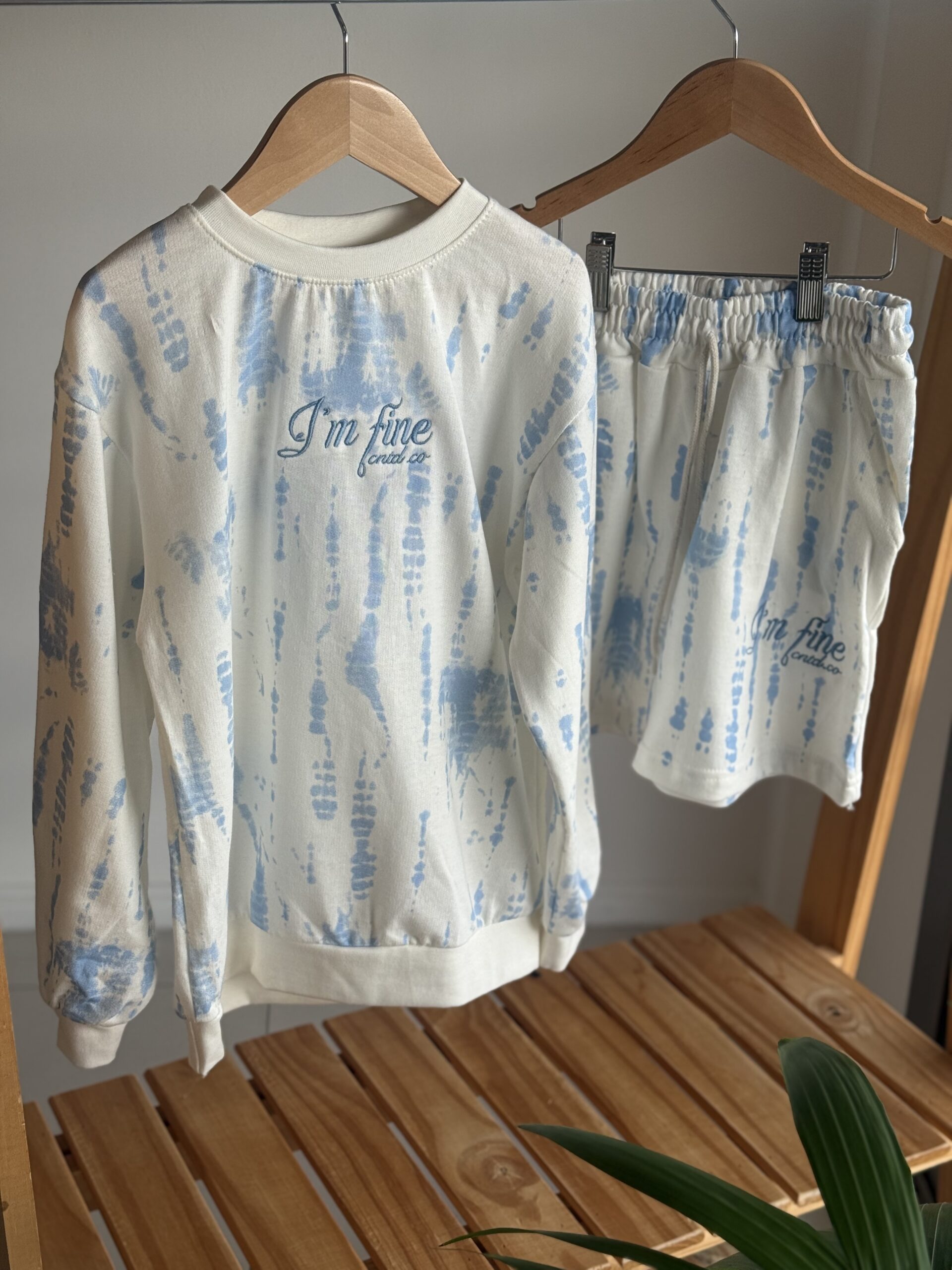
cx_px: 476
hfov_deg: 30.3
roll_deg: -2.5
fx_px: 1760
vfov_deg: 39.7
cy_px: 635
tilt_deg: -23.2
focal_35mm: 48
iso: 80
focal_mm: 6.76
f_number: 1.78
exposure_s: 1/121
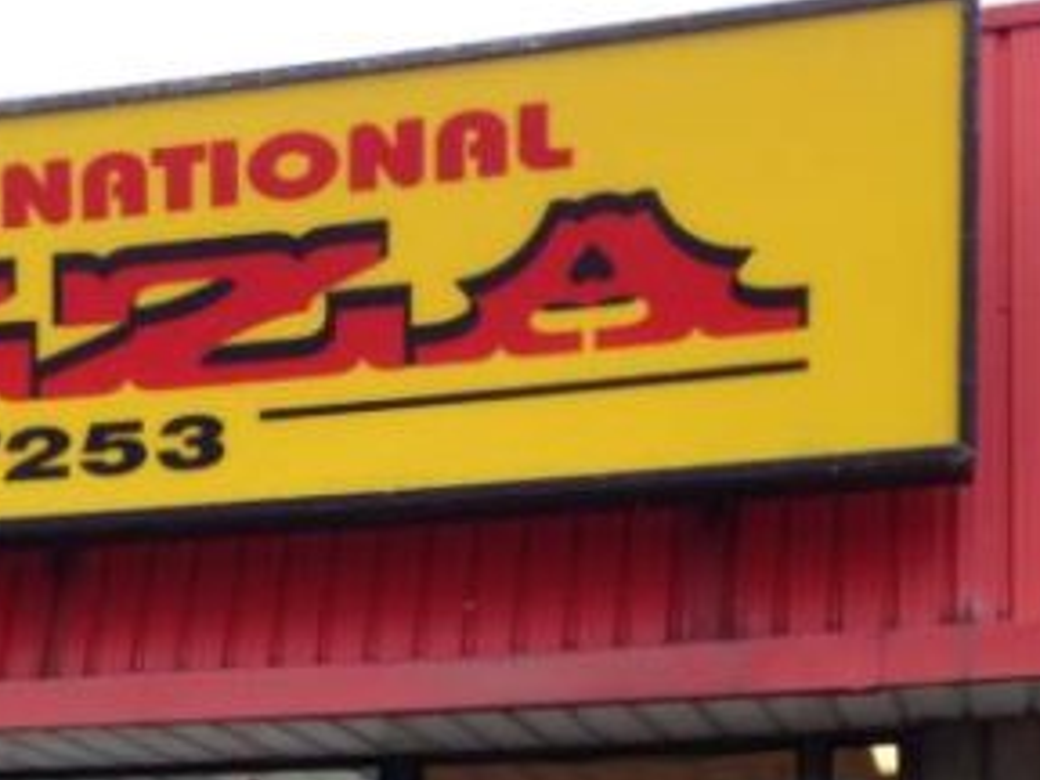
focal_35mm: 88
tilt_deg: +2.1
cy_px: 1015
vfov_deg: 15.9
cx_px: 231
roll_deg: +1.4
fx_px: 2644
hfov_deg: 22.0
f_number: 2.4
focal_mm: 4.12
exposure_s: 1/120
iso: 50
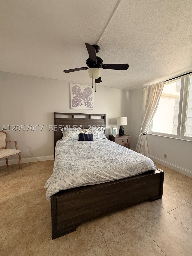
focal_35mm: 14
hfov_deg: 85.7
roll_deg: -1.7
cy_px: 128
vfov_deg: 102.1
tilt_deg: -4.1
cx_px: 96
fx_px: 104
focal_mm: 2.22
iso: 160
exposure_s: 1/99
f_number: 2.2
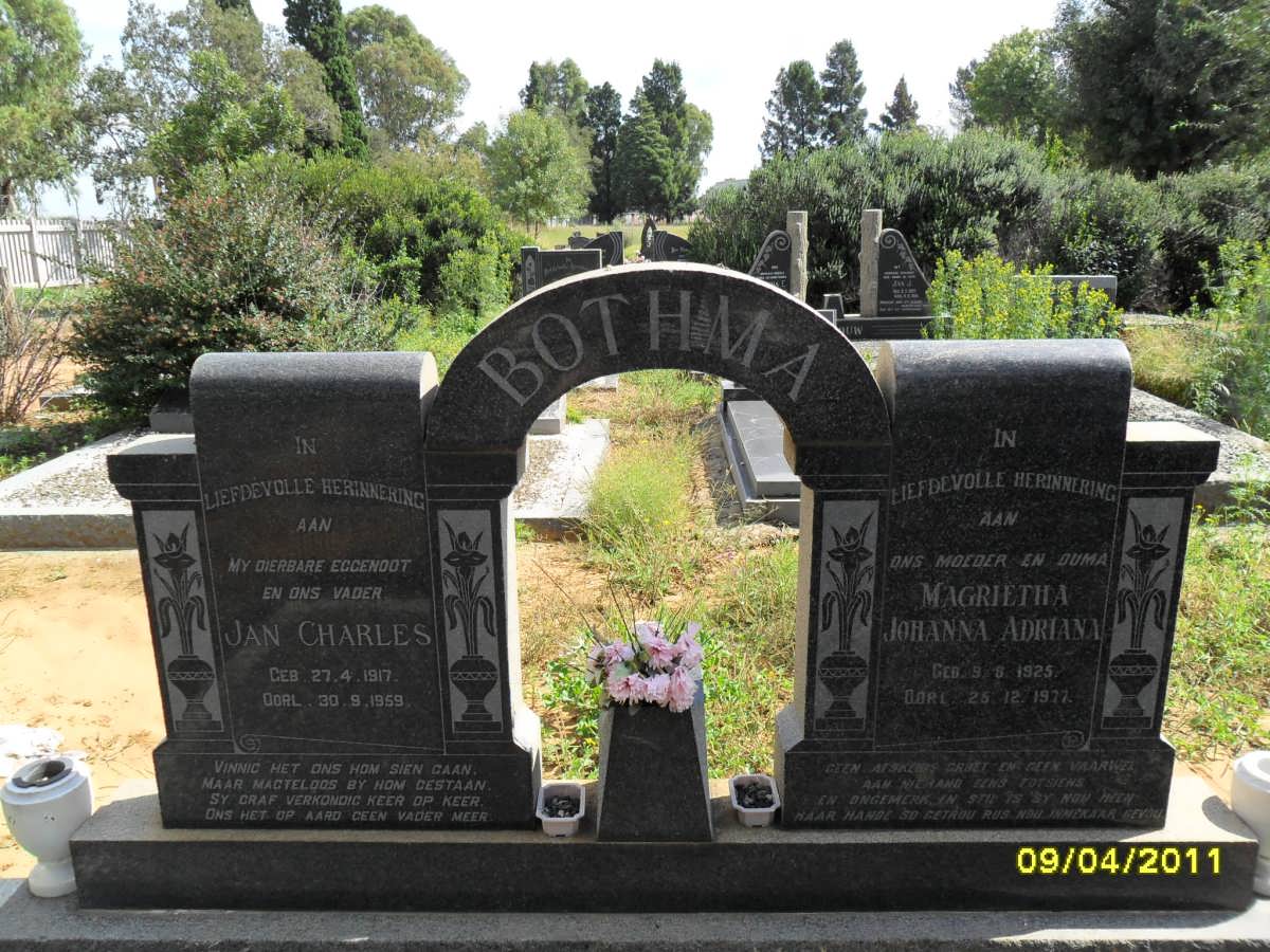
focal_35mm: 27
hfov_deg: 65.3
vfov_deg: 51.4
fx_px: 991
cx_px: 635
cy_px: 476
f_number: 3.5
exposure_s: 1/500
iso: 100
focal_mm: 4.9
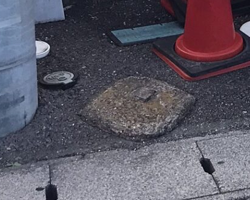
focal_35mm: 127
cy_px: -225
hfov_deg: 14.1
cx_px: 378
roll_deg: +0.4
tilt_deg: -0.8
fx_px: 940
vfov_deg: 10.9
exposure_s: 1/626
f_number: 1.8
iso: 20
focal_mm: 3.99
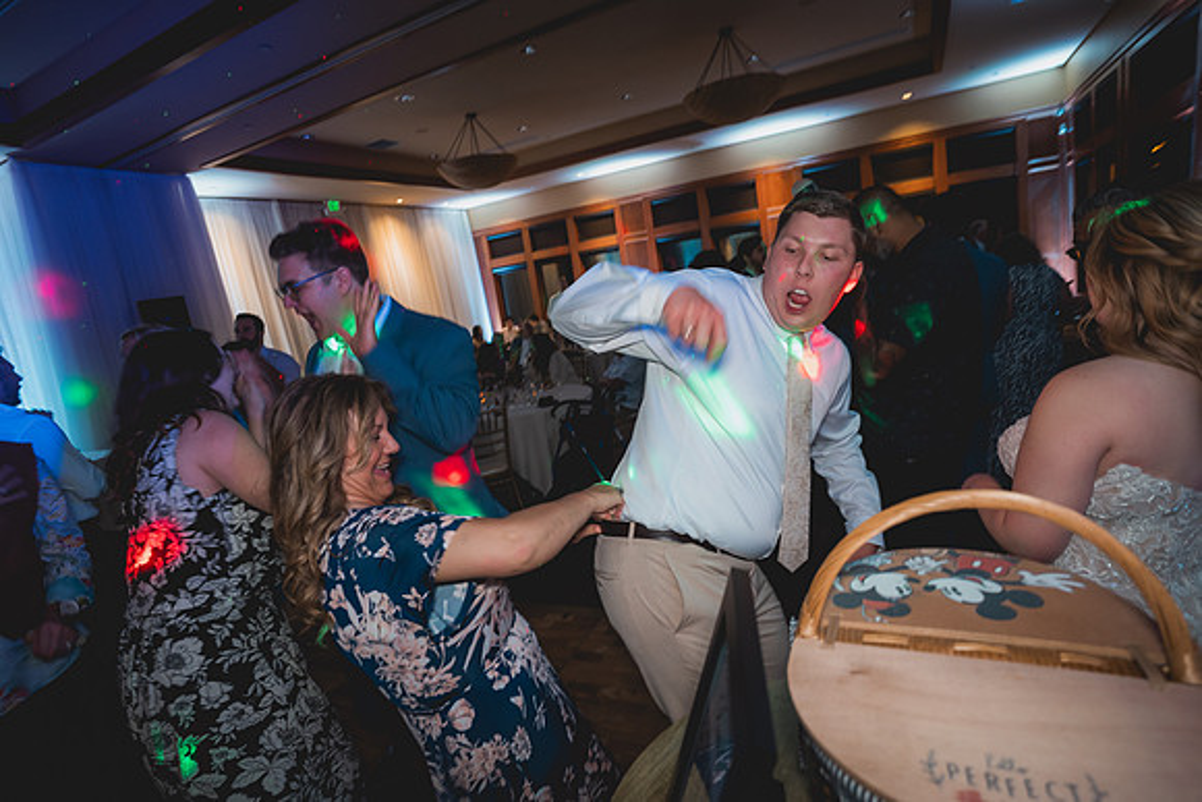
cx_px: 601
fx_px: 601
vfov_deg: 67.4
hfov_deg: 90.0
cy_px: 401
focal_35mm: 18
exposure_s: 1/30
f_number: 2.8
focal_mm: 18
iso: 1250
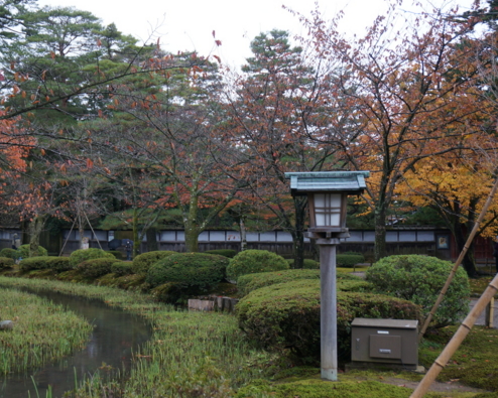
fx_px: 730
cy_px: 199
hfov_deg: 37.5
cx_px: 206
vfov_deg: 30.5
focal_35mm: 50
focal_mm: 29
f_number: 4.5
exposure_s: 1/60
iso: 320
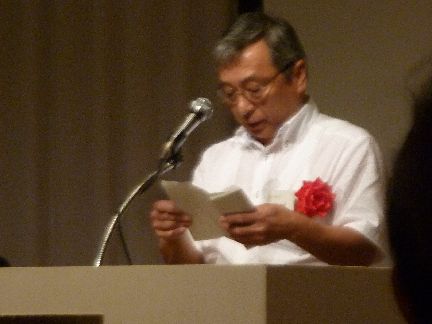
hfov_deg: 3.7
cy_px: 162
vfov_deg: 2.8
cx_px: 216
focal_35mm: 535
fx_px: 6677
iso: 400
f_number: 4.9
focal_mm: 49.2
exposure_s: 1/100
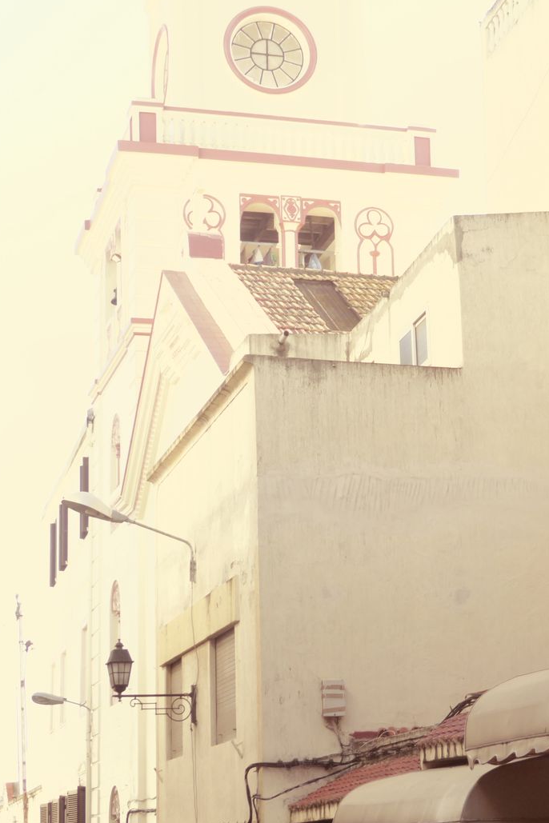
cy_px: 492
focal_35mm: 76
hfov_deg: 17.8
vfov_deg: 26.6
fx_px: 1738
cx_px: 430
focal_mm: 8.4
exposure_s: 1/200
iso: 80
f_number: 4
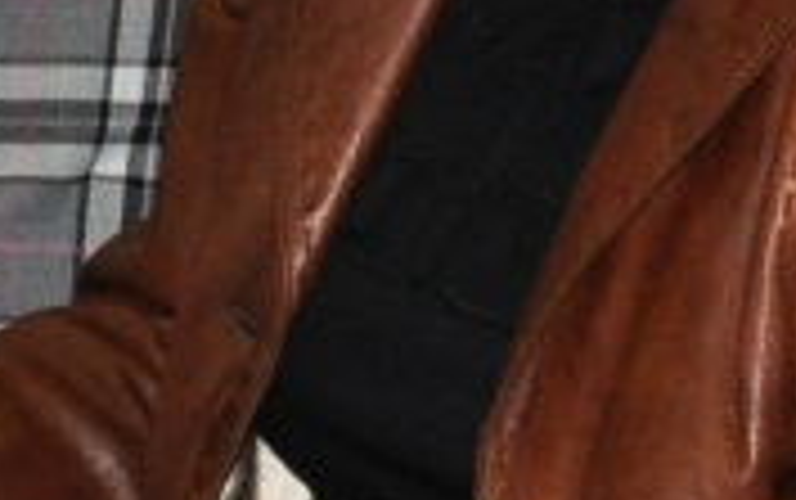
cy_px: -230
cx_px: 670
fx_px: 9164
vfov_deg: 3.1
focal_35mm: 422
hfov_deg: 5.0
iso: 800
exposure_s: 1/60
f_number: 4.5
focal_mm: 35
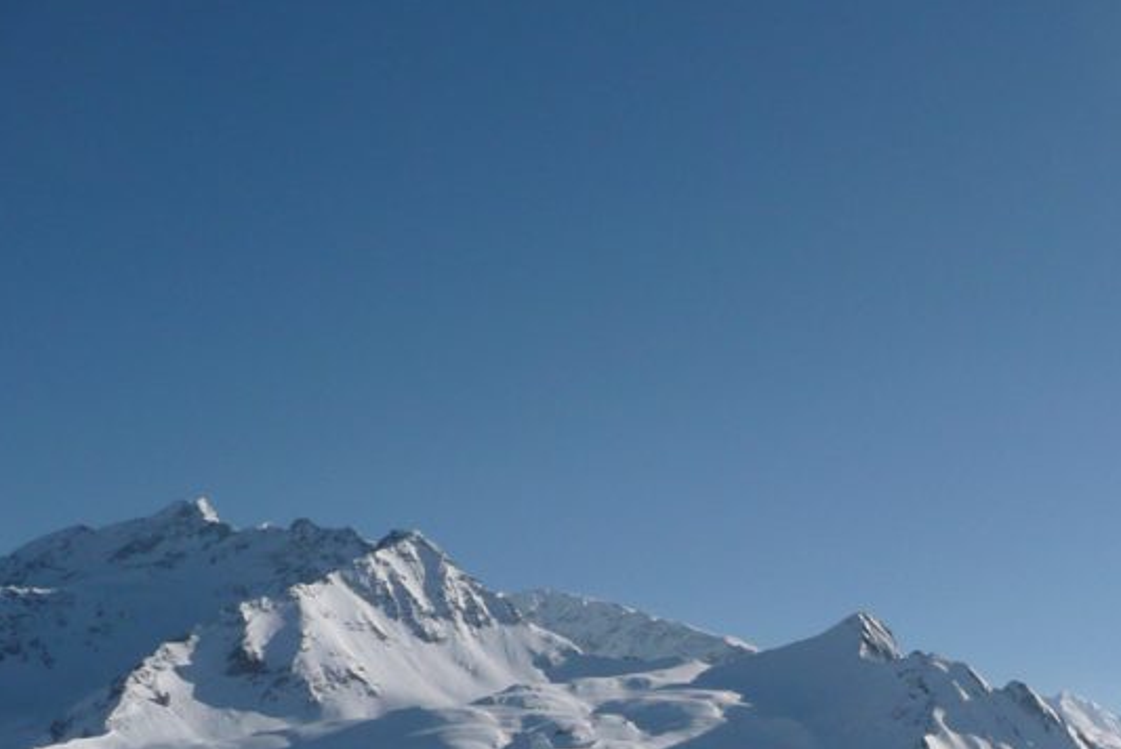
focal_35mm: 63
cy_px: 753
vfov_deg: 20.9
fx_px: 1963
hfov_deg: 29.3
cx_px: 1178
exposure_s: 1/640
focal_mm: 4.6
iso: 100
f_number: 8
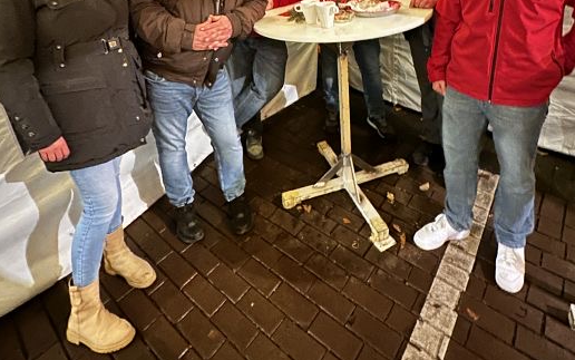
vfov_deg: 47.1
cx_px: 294
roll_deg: +1.2
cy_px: 28
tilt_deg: -13.9
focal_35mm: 23
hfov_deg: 77.1
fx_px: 361
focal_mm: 2.22
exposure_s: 1/8
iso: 1600
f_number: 2.2
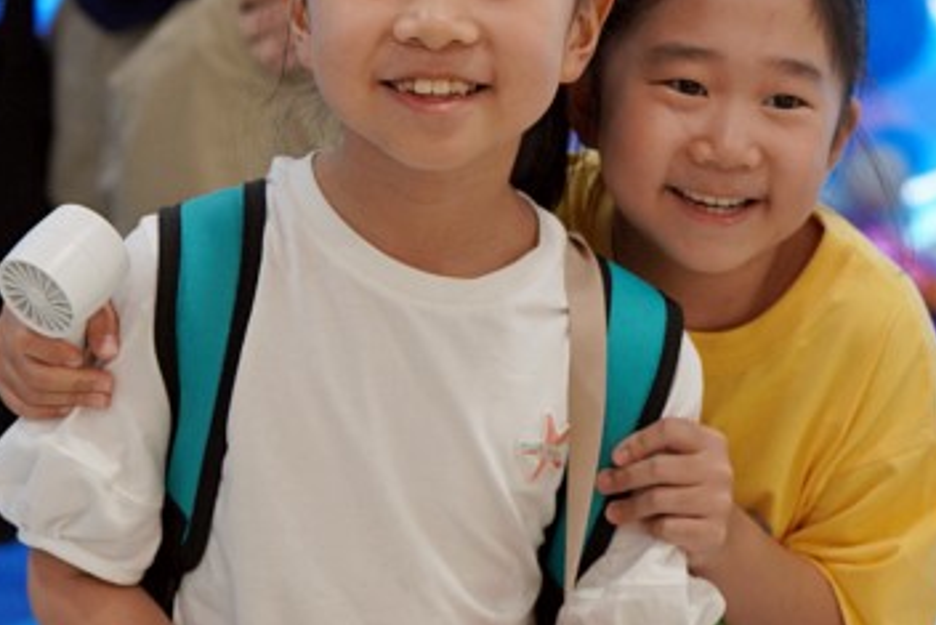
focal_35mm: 189
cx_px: 713
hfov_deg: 10.9
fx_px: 4916
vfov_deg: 7.3
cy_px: 279
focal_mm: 74
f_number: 4
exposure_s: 1/160
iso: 1000
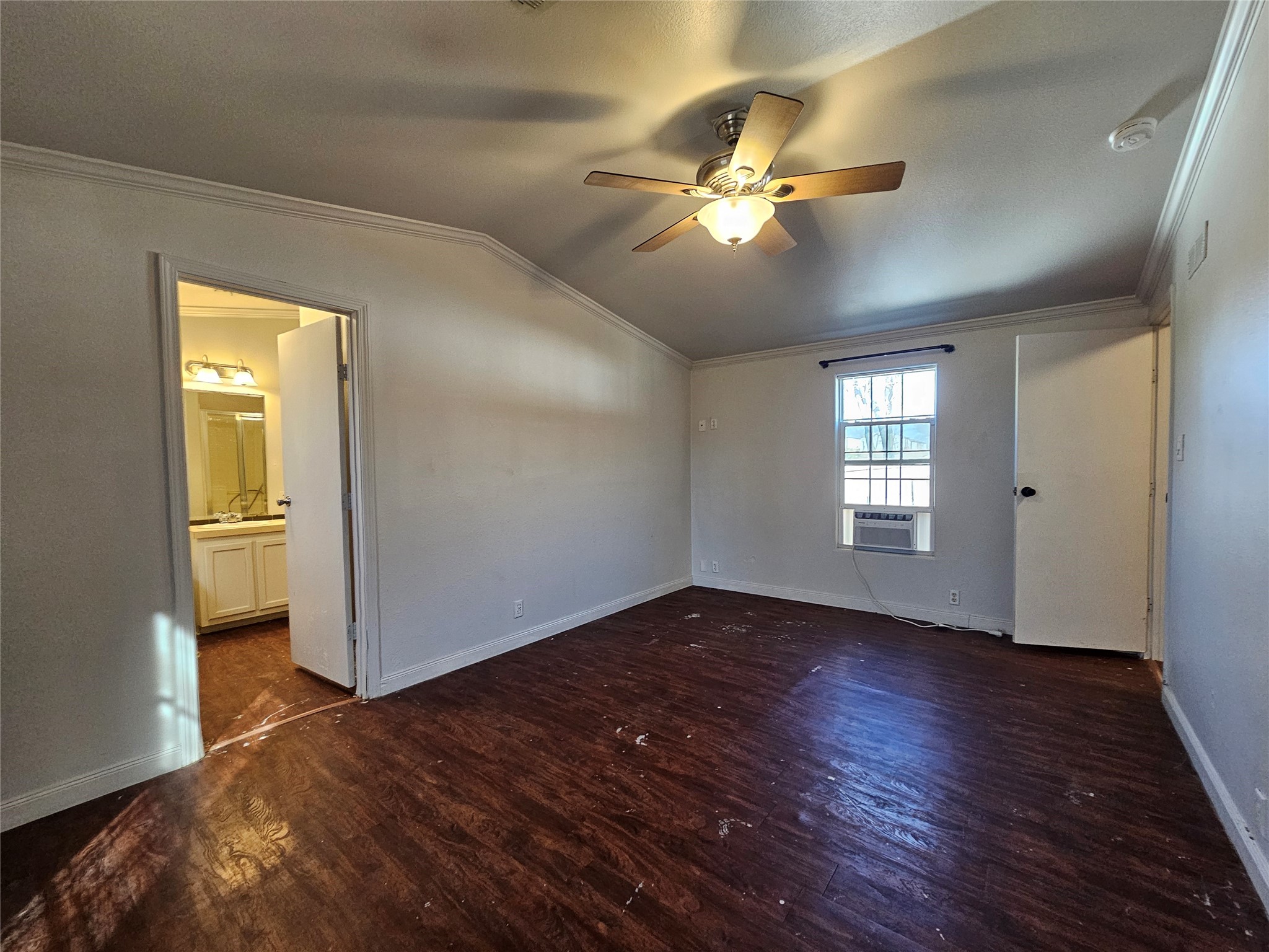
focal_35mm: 13
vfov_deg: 89.9
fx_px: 477
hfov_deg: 106.2
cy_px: 476
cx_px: 634
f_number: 2.2
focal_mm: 2.2
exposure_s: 1/60
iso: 320
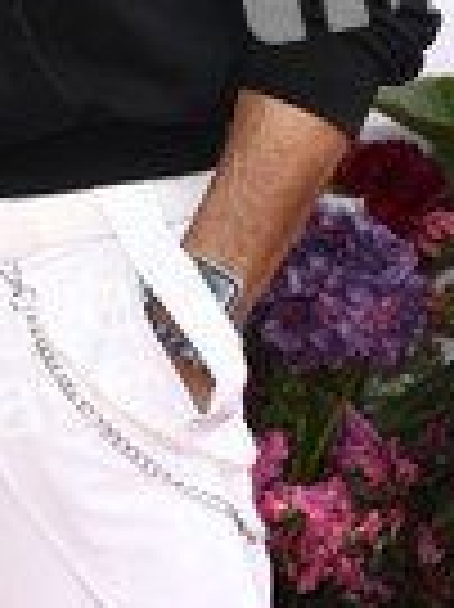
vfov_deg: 6.9
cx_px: 49
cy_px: -288
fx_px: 4992
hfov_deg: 5.2
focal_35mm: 285
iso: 640
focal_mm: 100
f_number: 5.6
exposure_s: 1/250
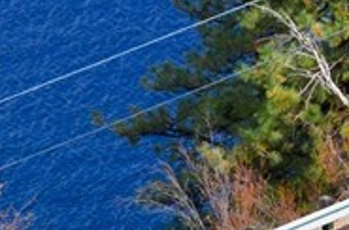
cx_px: 823
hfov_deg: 4.2
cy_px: 329
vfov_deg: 2.8
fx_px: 4695
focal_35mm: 486
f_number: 10
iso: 200
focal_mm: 55
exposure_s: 1/320
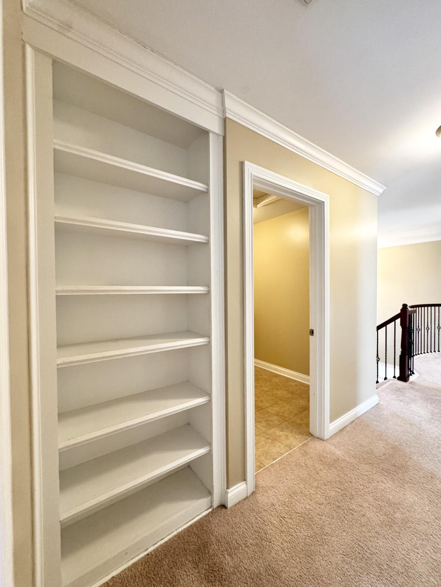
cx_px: 220
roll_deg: +1.4
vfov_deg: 102.1
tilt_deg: -1.4
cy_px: 294
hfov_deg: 85.7
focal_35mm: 14
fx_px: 238
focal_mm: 2.22
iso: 400
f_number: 2.2
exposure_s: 1/60
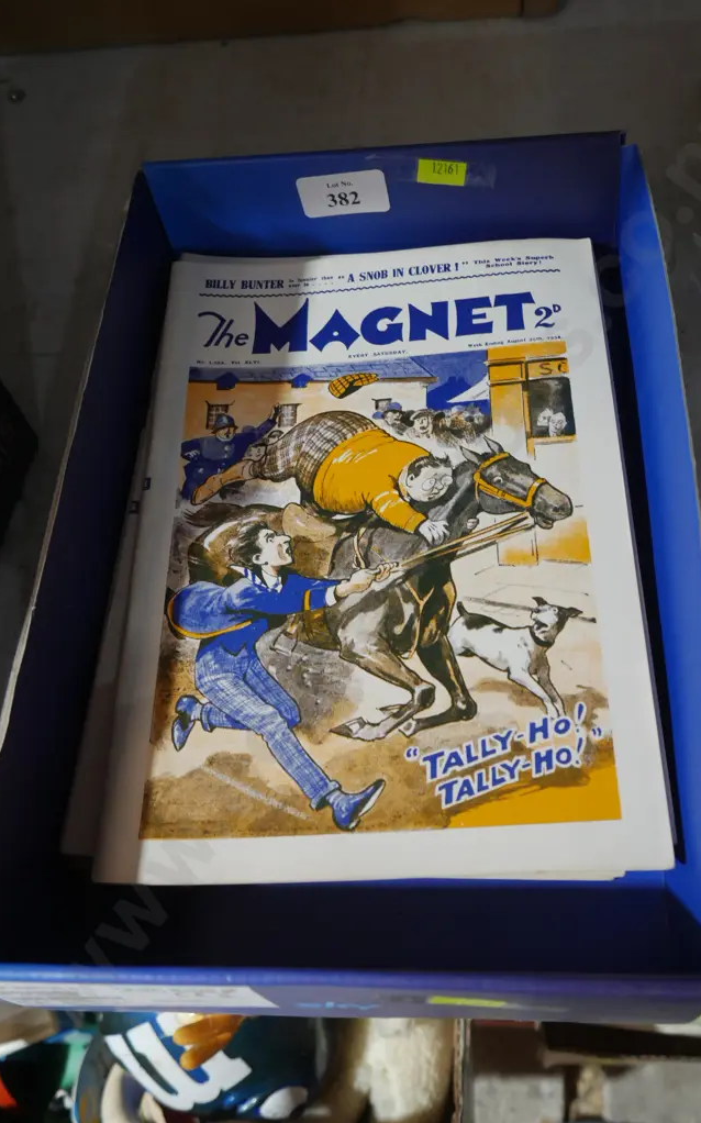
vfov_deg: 56.7
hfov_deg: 37.2
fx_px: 1040
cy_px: 562
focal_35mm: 34
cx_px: 402
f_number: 4
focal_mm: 16
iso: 1000
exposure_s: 1/60
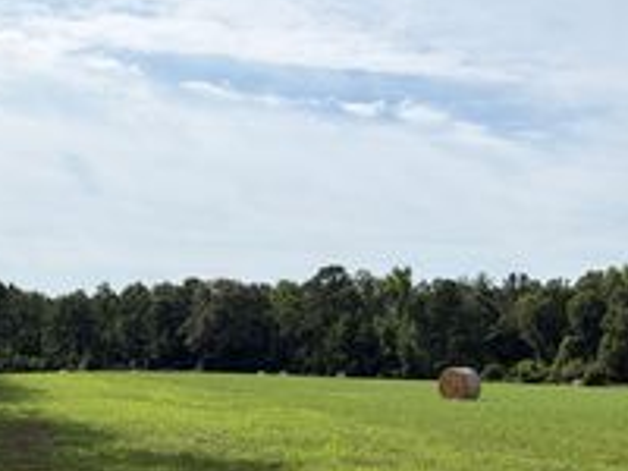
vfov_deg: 25.4
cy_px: 407
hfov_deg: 31.3
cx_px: 655
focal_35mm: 56
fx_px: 1016
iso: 50
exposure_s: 1/4950
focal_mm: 5.96
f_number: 1.6
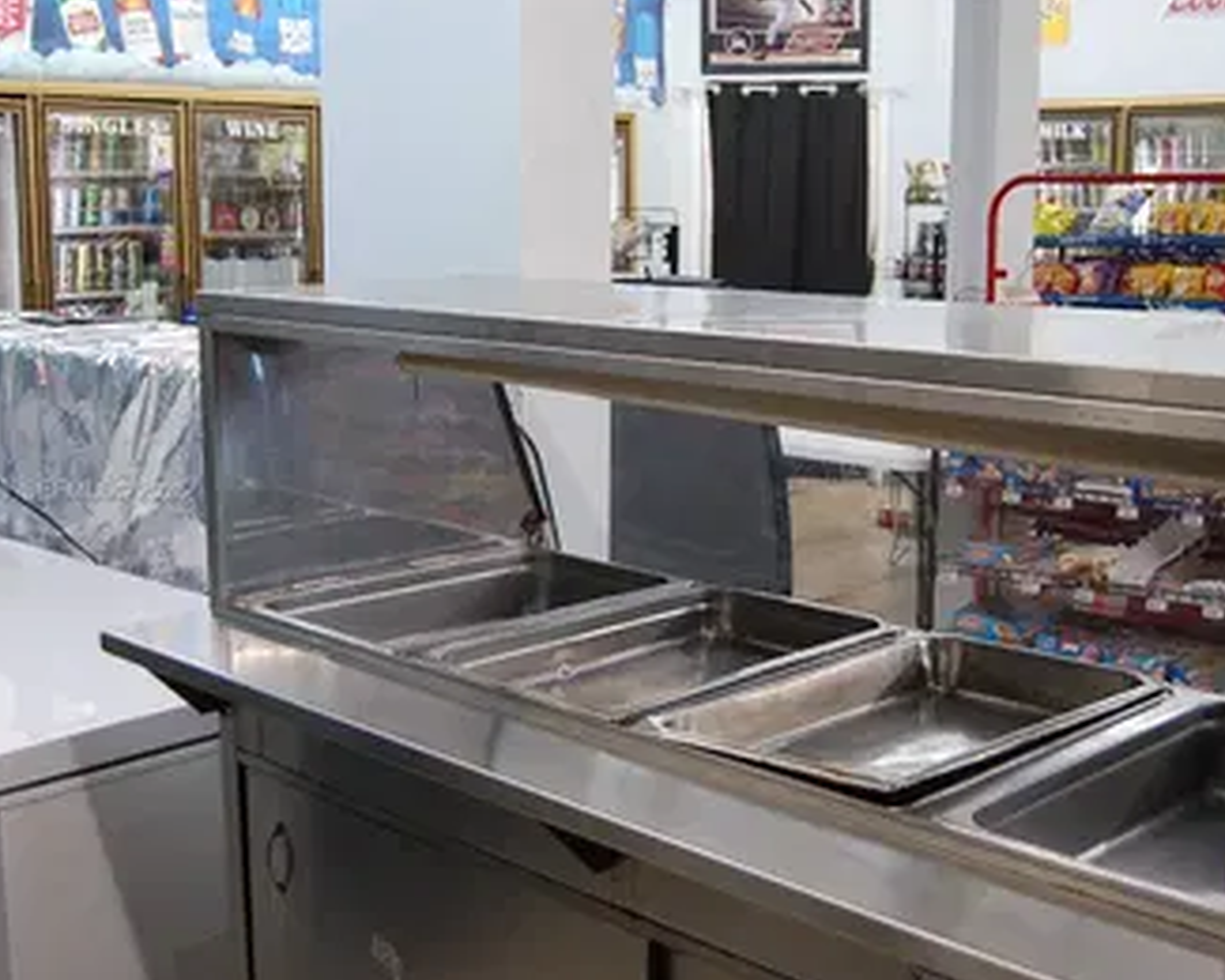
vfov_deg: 33.4
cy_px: 494
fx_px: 1631
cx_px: 641
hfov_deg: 41.1
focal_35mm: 45
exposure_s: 1/50
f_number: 4.2
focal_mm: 26
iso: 400
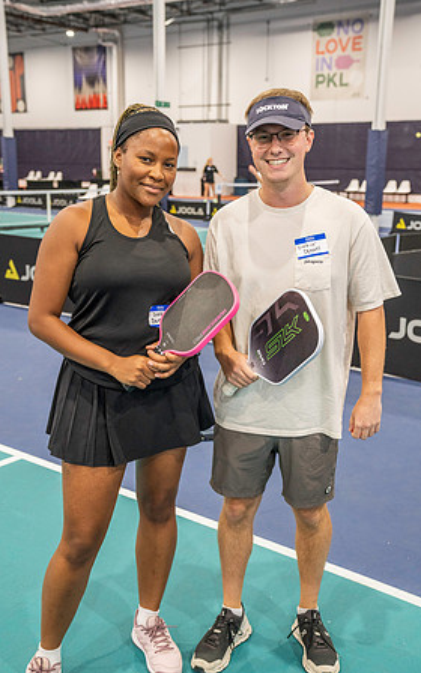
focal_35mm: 42
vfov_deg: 47.2
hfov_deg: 30.5
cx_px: 212
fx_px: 771
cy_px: 336
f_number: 4
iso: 3200
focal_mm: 41
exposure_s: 1/200
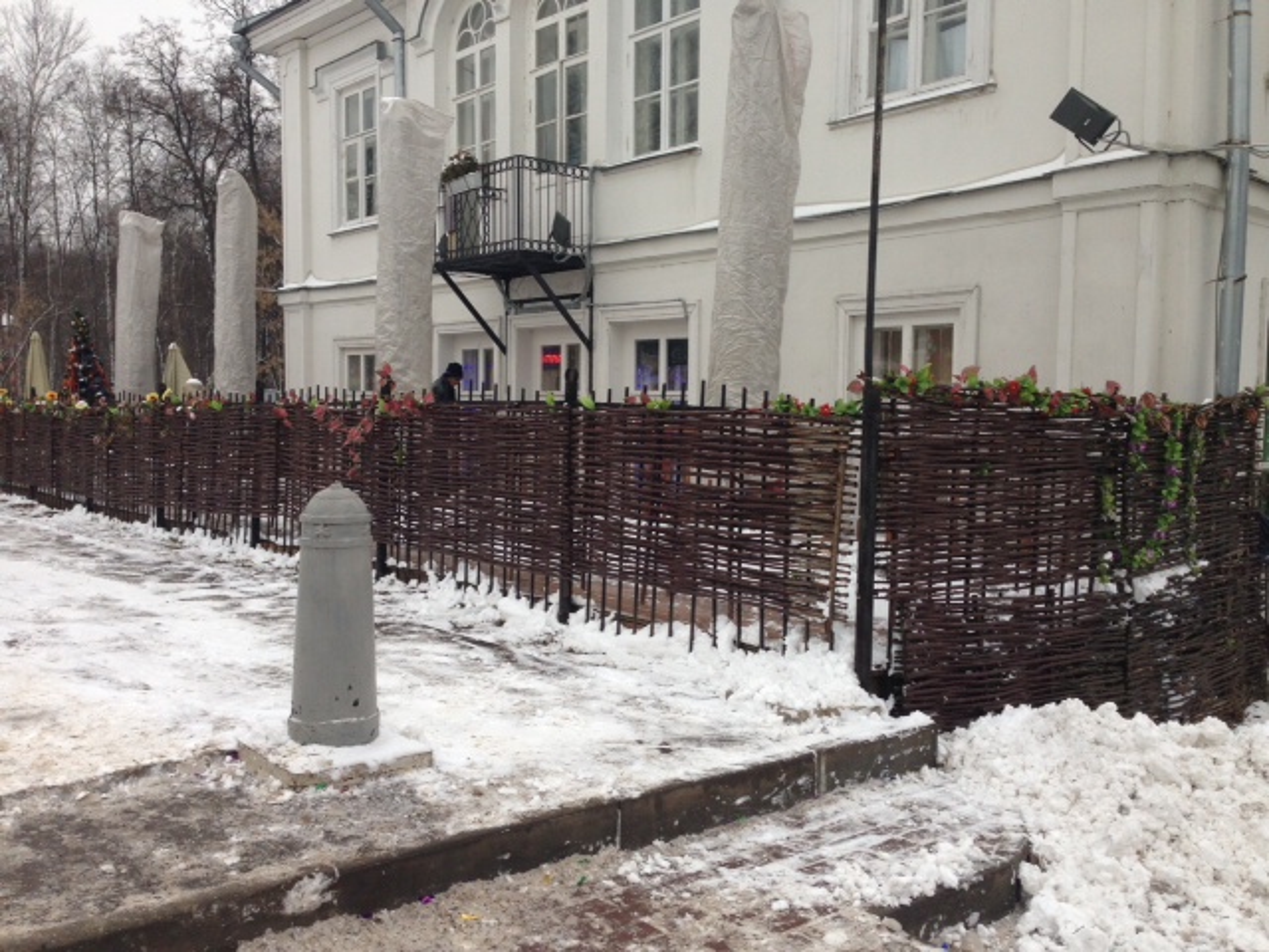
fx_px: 1210
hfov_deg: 55.4
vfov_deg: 42.9
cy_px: 476
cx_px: 634
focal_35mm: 33
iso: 64
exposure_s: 1/120
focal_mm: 4.13
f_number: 2.4
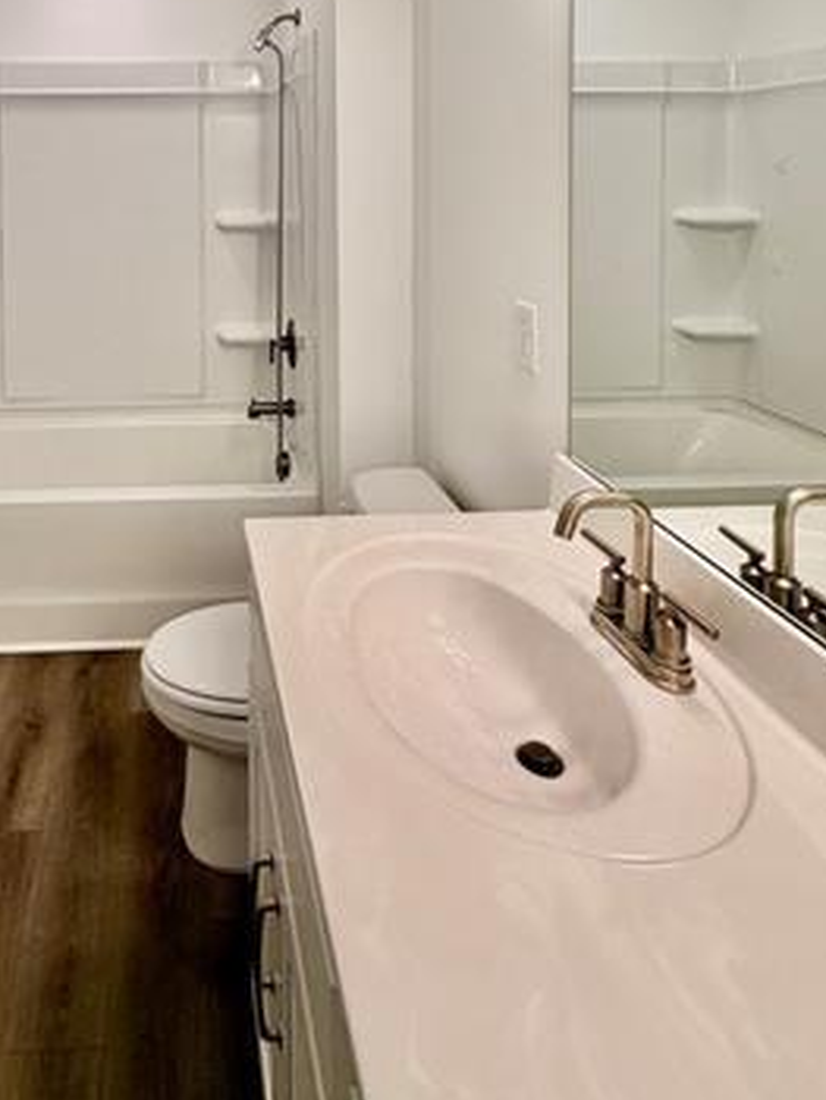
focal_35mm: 24
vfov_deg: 64.1
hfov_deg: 54.0
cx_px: 198
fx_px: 763
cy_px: 192
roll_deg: +0.4
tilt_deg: -0.2
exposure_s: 1/120
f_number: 2.2
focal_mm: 2.22
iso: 80
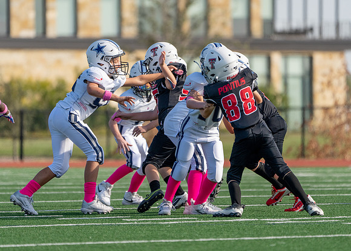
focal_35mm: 500
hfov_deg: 4.0
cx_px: 179
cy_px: 112
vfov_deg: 2.9
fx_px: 4979
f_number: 5.6
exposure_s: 1/1600
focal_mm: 400
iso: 200
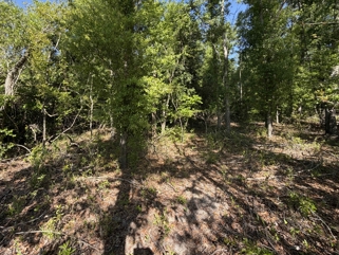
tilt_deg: -0.1
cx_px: 152
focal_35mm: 16
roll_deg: +1.0
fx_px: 157
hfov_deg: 94.1
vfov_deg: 77.8
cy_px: 112
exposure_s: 1/421
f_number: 2.2
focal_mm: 2.22
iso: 64
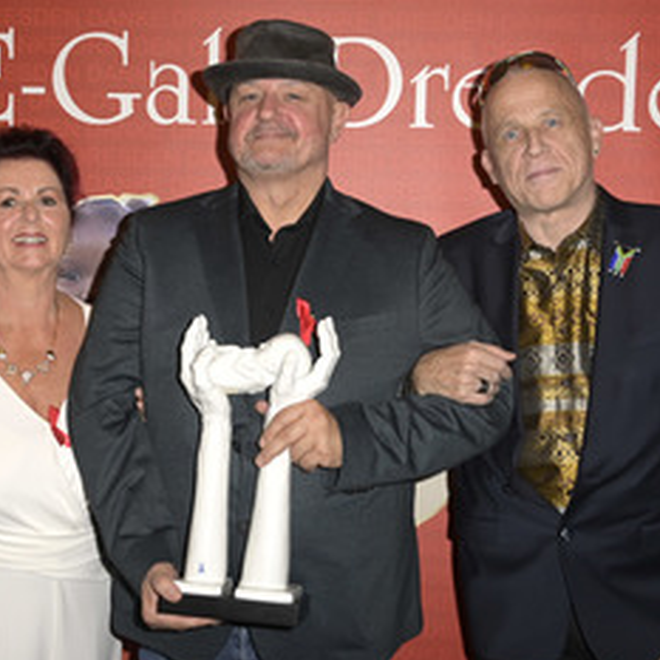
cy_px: 371
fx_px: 1100
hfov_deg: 33.0
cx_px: 197
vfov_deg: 33.4
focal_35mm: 51
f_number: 5
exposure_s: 1/250
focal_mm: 31
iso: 800
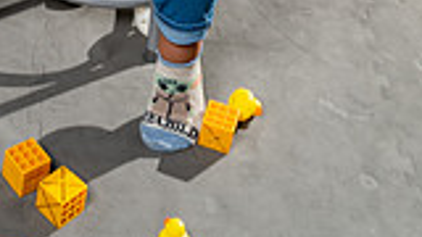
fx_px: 1153
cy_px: -295
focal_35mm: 103
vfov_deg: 10.4
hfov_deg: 20.6
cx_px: 116
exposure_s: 1/250
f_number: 4.5
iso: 100
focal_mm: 35
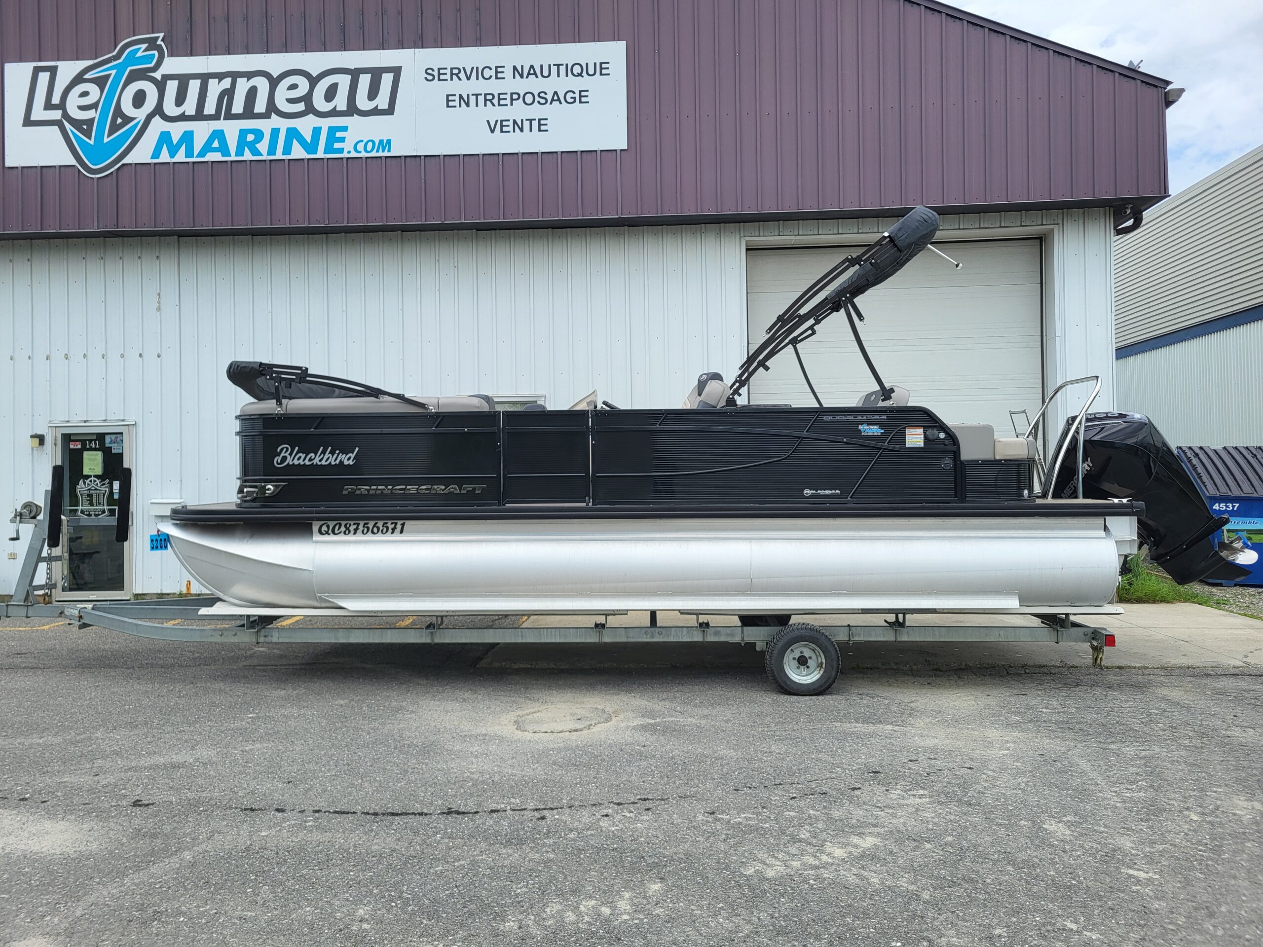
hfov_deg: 67.3
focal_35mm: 26
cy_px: 474
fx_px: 949
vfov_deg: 53.1
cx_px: 632
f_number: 1.8
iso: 40
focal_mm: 5.4
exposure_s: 1/1437
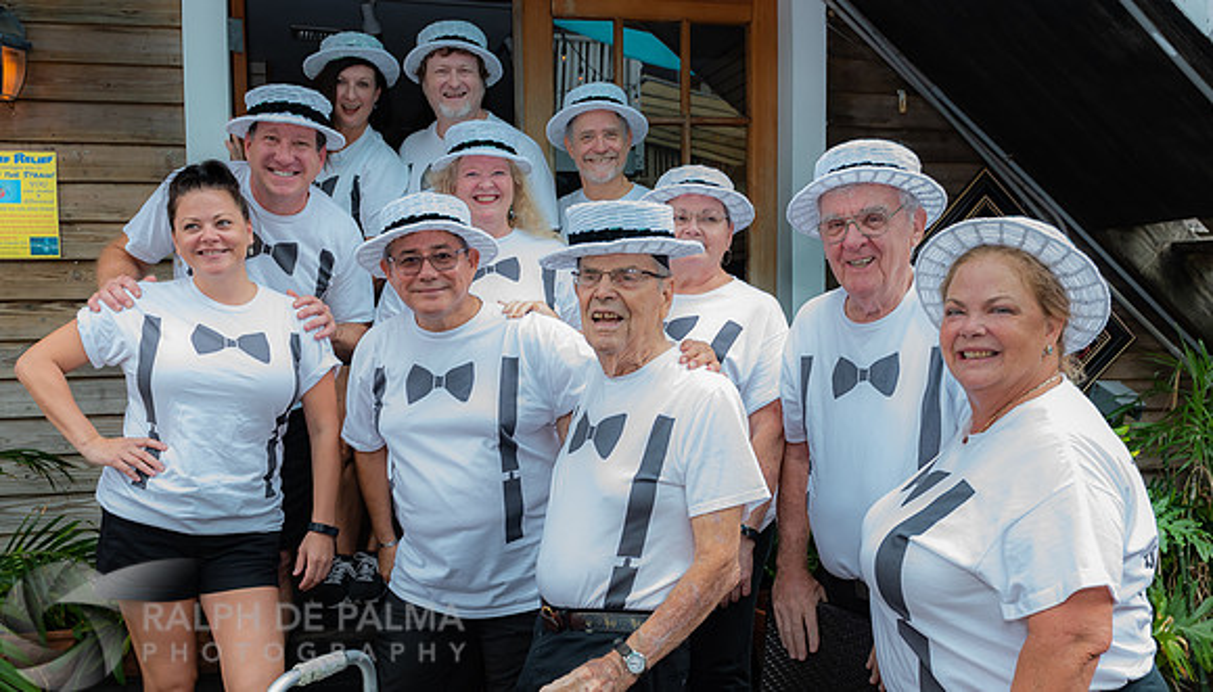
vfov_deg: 36.0
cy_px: 401
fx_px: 1062
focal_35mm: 33
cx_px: 586
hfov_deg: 59.4
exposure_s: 1/160
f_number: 5.6
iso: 800
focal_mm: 24
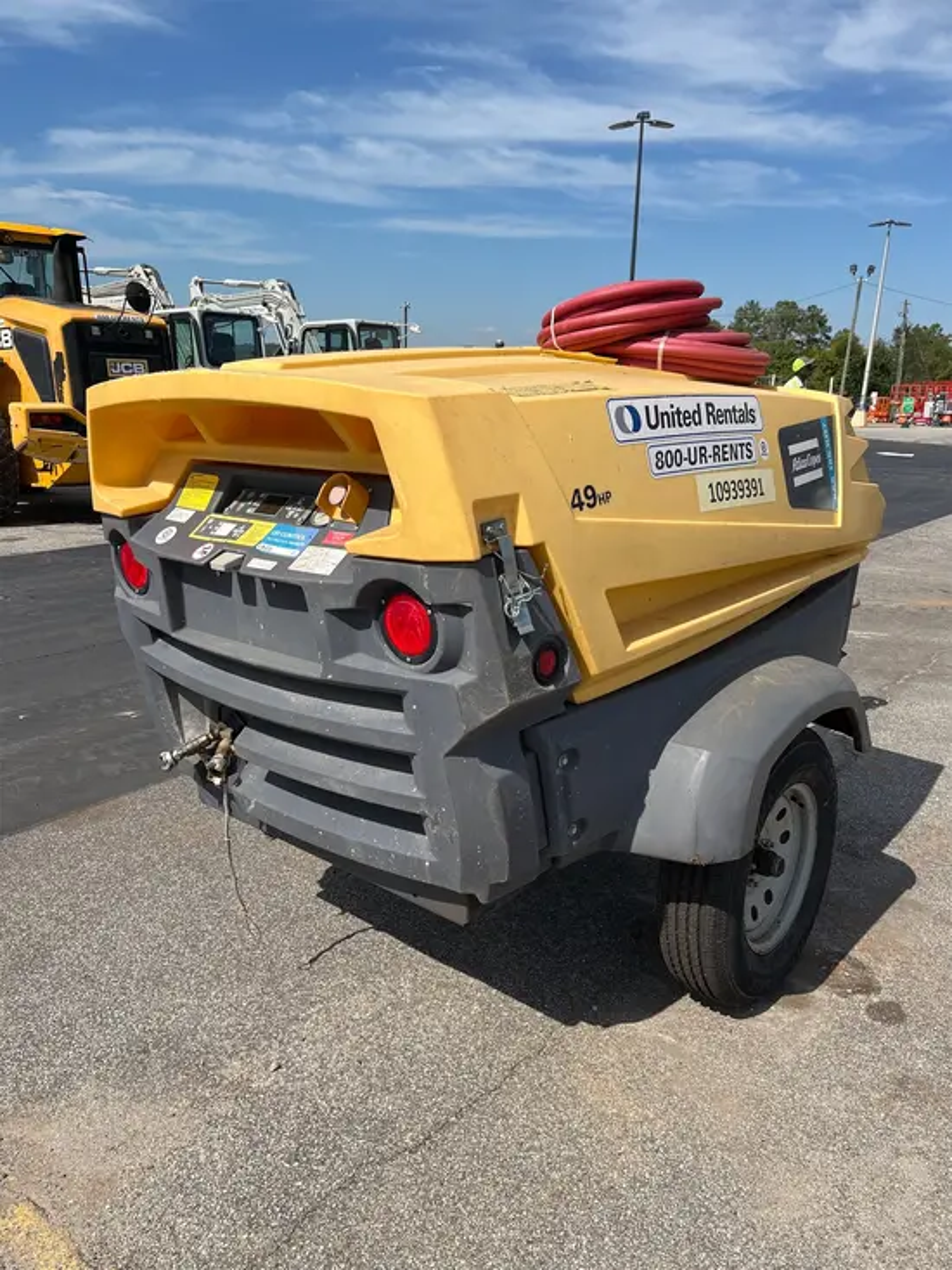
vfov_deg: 67.3
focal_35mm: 26
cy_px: 635
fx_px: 953
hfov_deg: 53.1
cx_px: 476
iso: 50
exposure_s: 1/4484
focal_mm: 5.1
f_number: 1.6
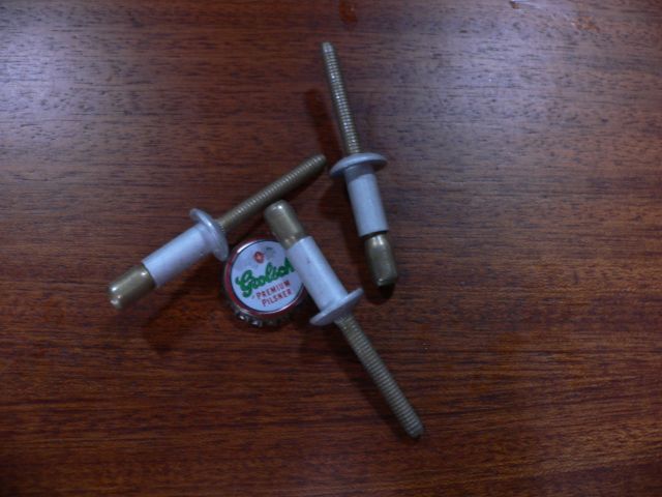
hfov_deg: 52.6
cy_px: 248
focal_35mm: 35
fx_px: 669
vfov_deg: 40.7
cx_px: 331
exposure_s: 1/4
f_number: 2.8
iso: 100
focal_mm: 4.6
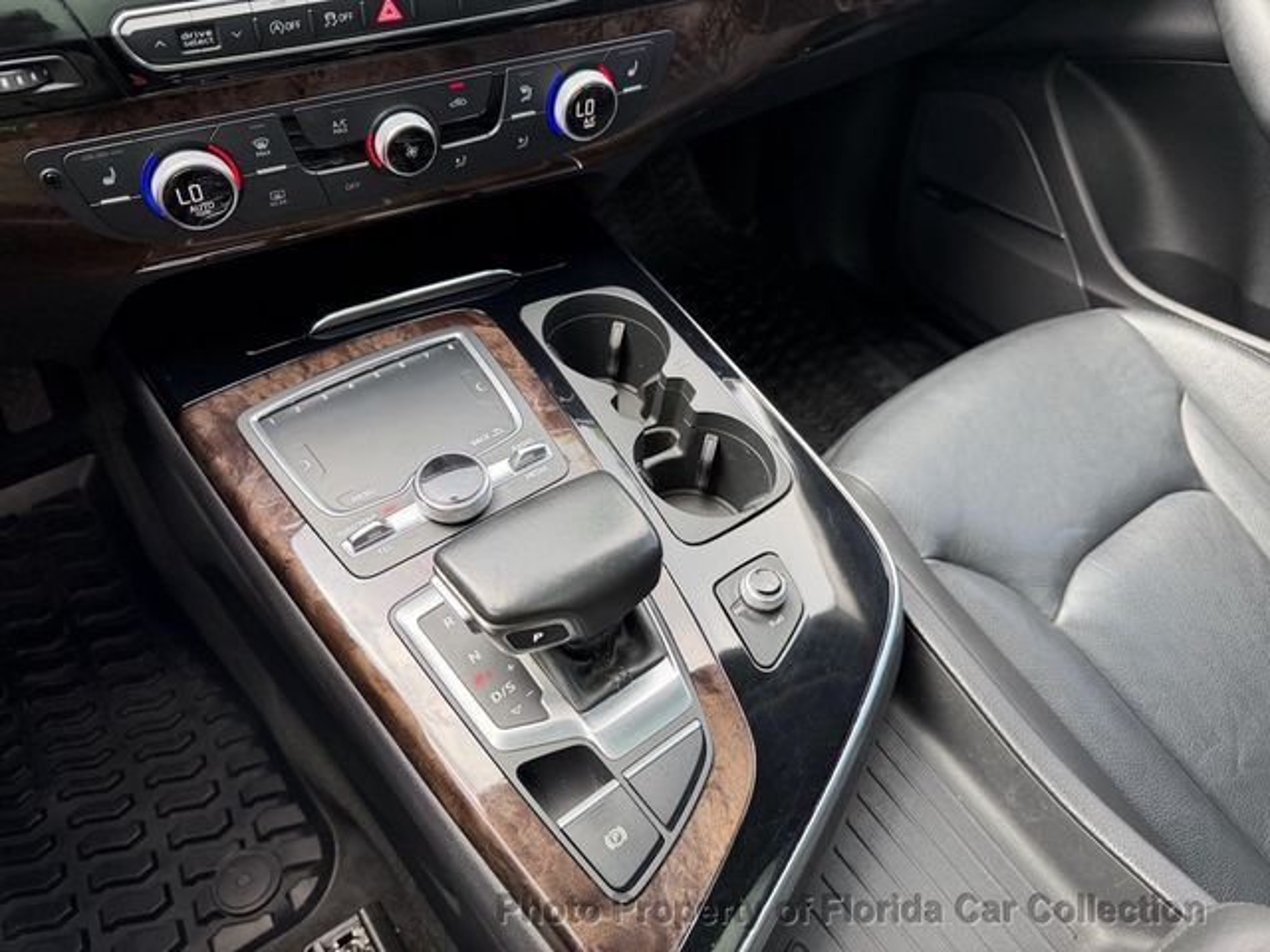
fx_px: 881
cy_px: 476
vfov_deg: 56.8
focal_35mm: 24
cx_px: 635
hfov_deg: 71.6
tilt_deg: -49.6
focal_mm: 6.76
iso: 125
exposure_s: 1/165
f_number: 1.78
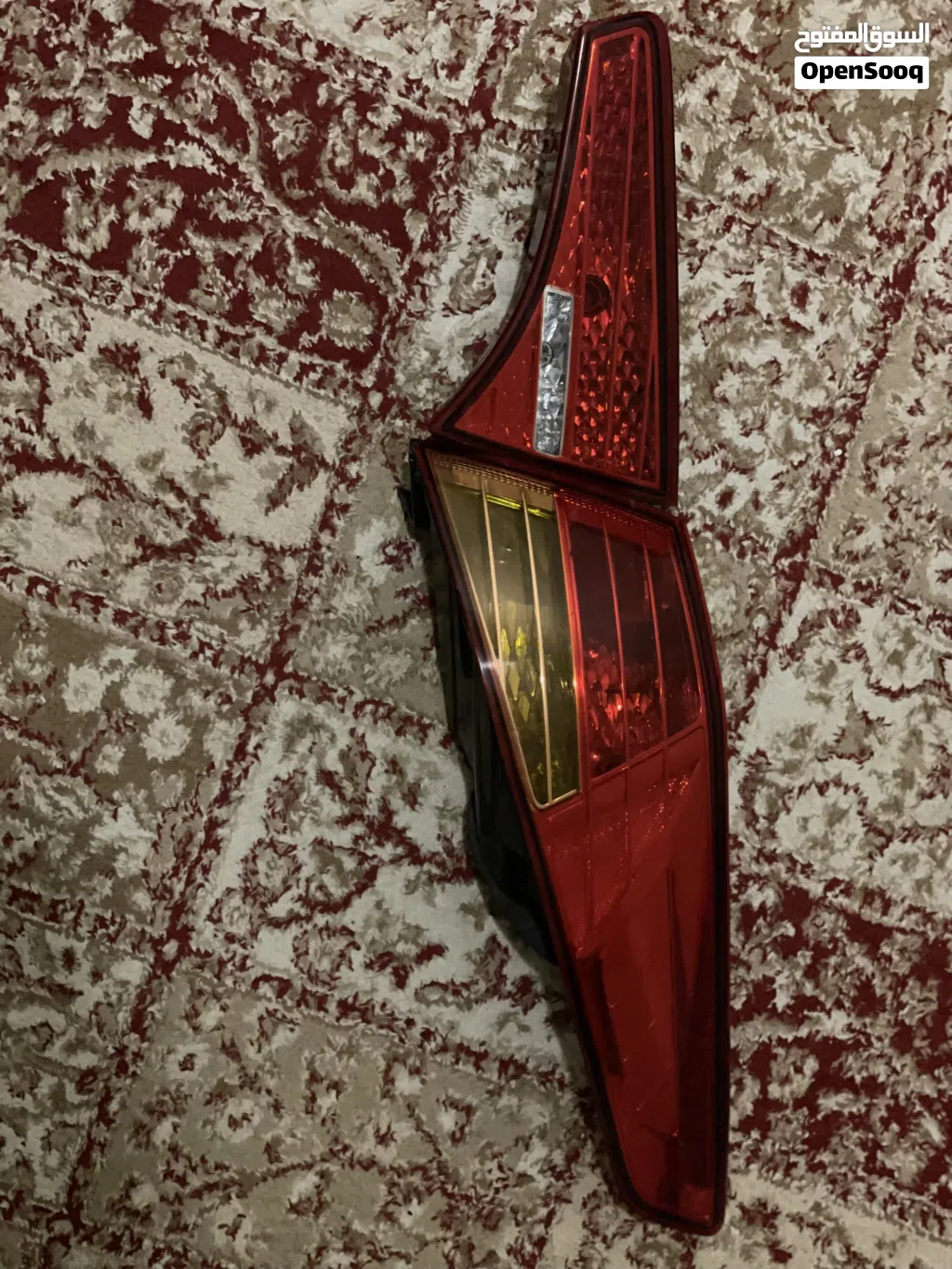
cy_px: 634
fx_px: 1906
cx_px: 476
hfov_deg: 28.0
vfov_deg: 36.8
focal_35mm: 52
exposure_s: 1/14
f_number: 2
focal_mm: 6
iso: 640
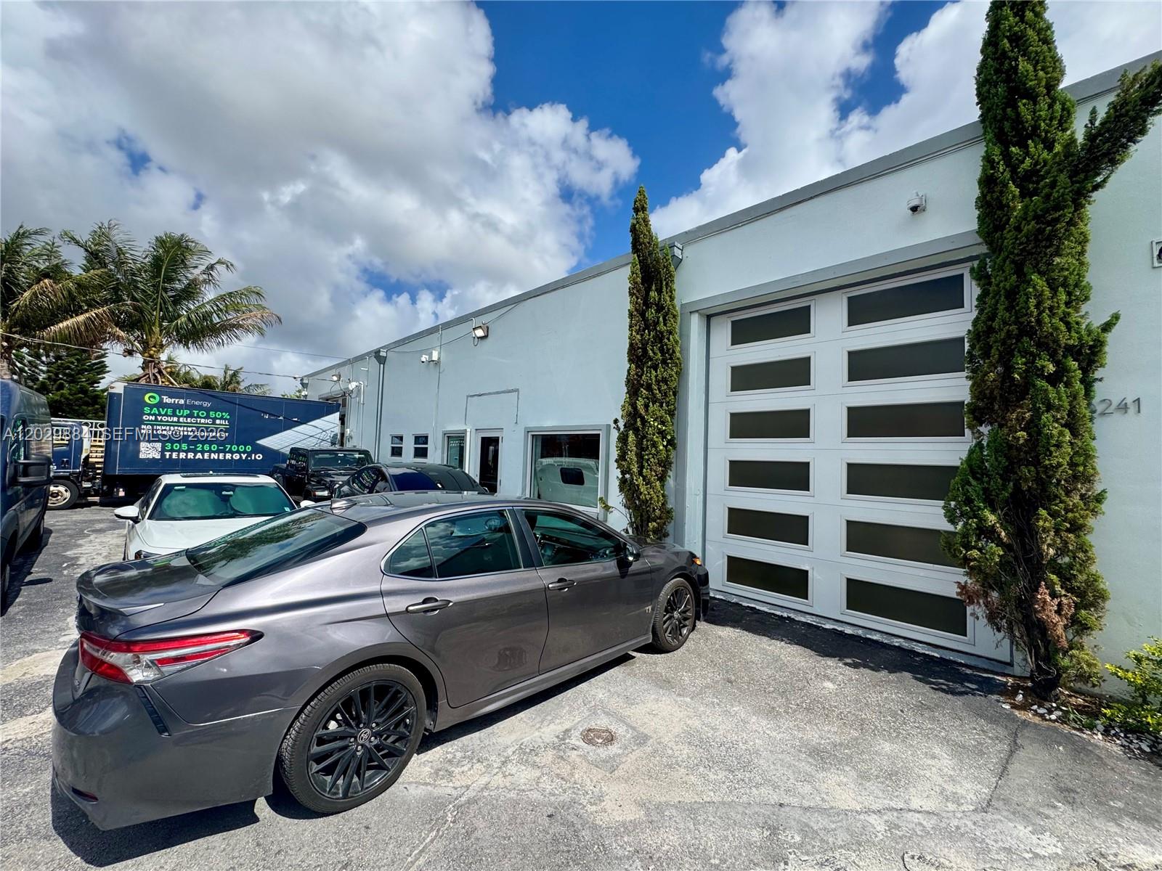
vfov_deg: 85.7
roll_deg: -1.1
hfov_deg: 102.1
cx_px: 581
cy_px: 436
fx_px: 470
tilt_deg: +3.7
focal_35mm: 14
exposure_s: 1/2674
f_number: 2.2
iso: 50
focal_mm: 2.22
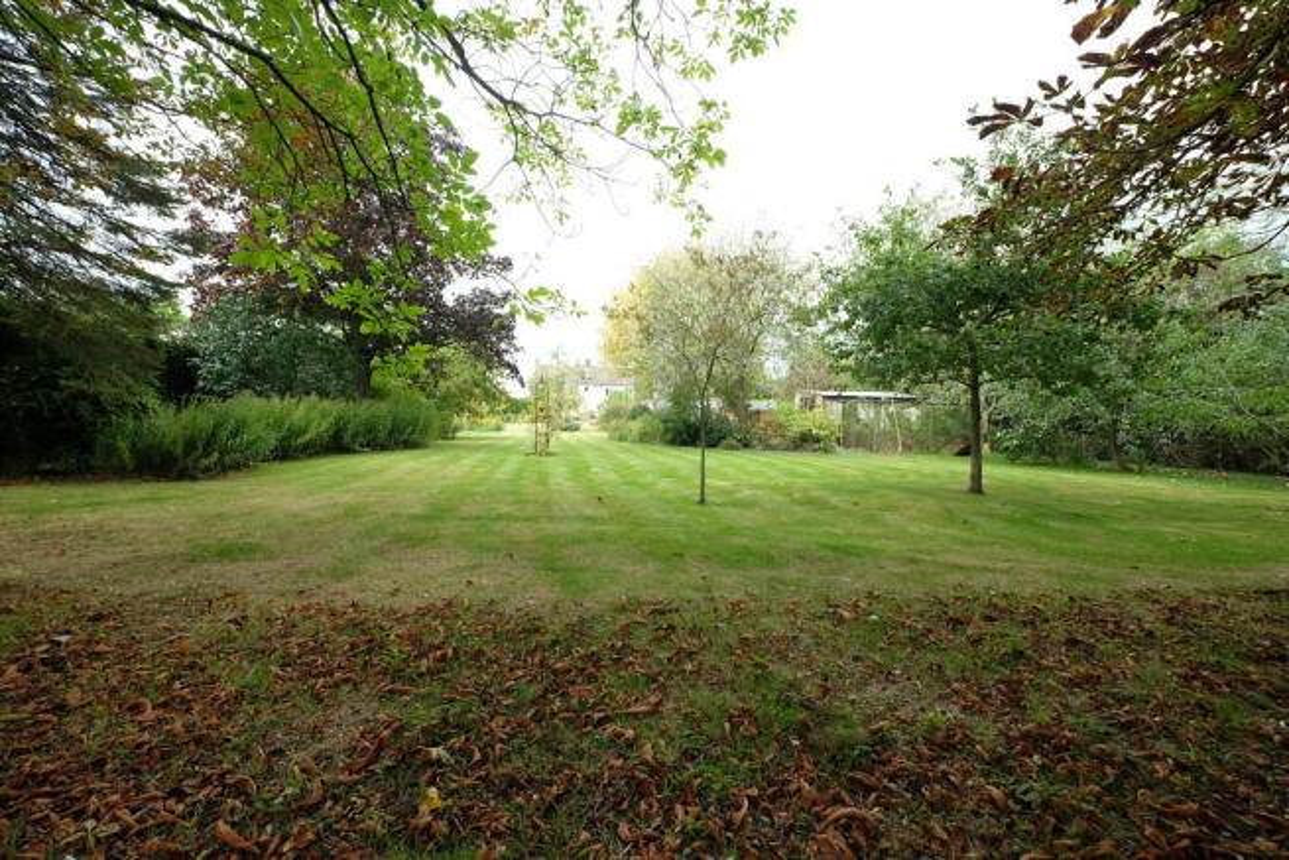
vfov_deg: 77.4
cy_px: 430
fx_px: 537
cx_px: 644
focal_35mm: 15
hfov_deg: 100.4
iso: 400
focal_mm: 10
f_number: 5.6
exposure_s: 1/160
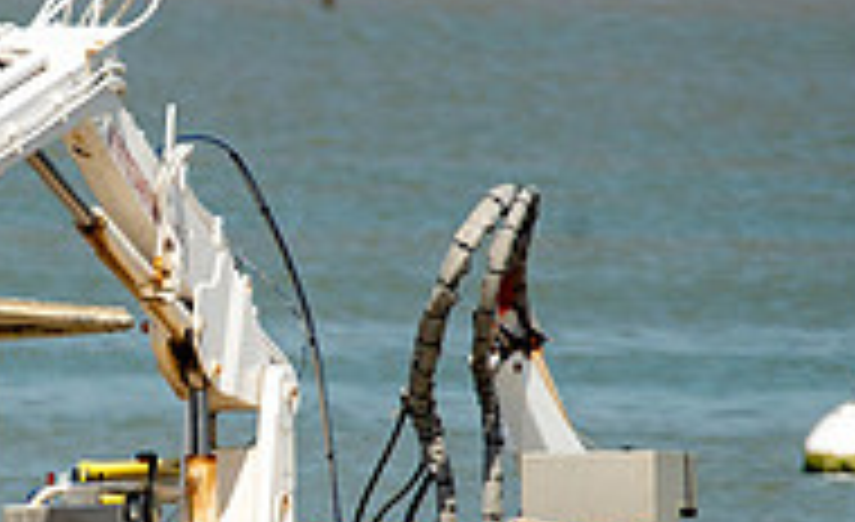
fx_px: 59174
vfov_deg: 0.5
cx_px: 92
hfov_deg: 0.8
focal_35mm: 2556
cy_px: 264
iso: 200
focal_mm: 600
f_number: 9
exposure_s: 1/640
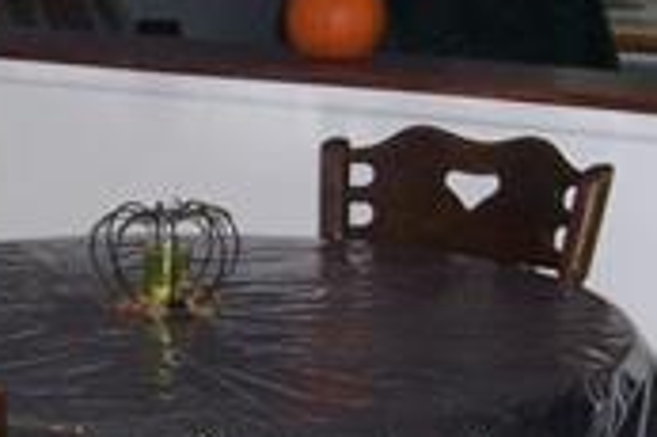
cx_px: 68
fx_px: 2316
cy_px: 122
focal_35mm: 127
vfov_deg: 10.8
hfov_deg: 16.0
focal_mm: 5.5
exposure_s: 1/60
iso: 80
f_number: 2.8
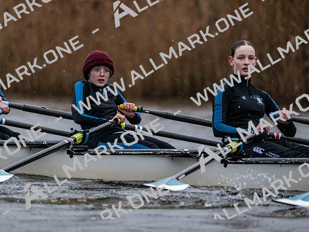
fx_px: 3884
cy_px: 116
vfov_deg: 3.4
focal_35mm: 435
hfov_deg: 4.6
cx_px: 146
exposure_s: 1/1600
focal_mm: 400
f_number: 4.5
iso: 7200
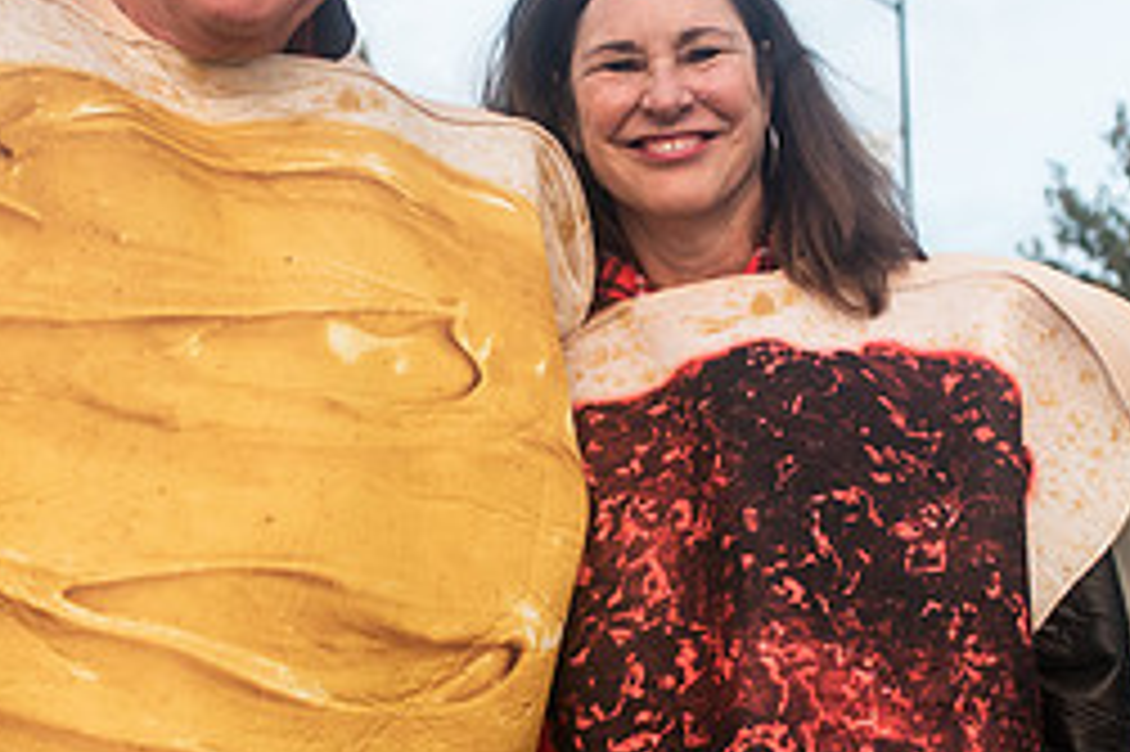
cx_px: 554
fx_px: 2760
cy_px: 443
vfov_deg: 15.5
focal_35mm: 88
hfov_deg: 23.1
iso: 500
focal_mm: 35
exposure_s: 1/125
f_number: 3.5
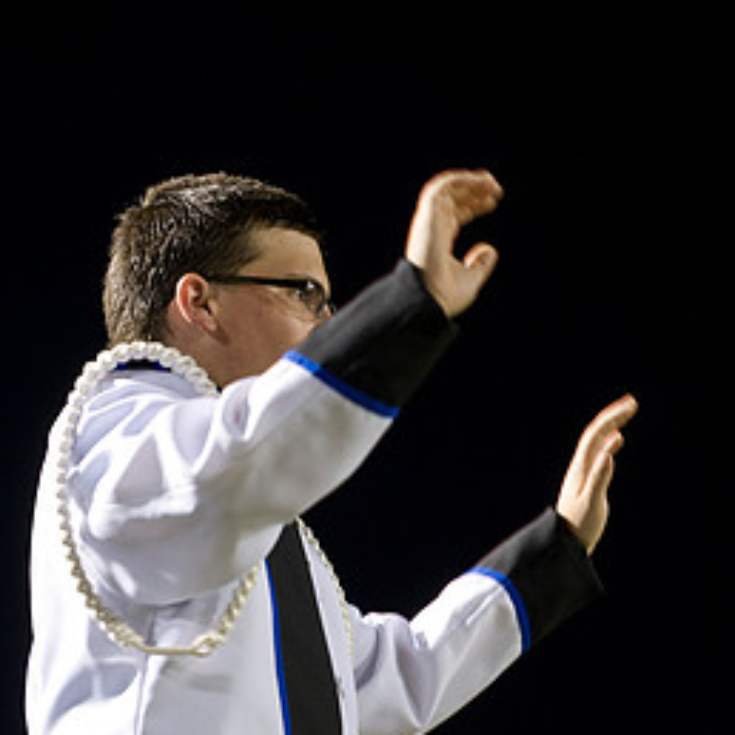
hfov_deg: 8.7
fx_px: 4804
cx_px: 377
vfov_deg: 8.7
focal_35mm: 200
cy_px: 433
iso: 3200
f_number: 3.2
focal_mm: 135
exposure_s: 1/125
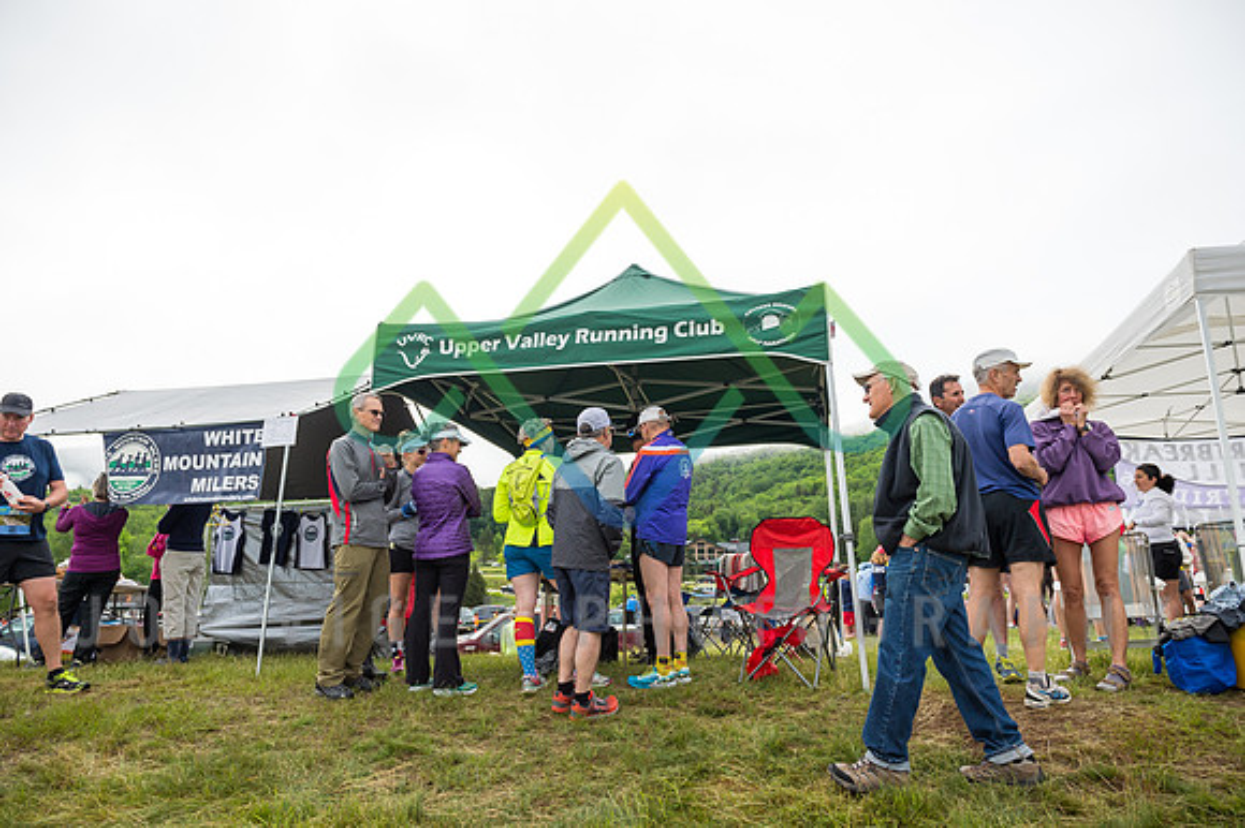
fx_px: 829
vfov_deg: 53.1
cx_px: 622
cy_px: 414
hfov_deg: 73.8
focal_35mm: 24
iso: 640
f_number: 5.6
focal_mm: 24
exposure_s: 1/2500
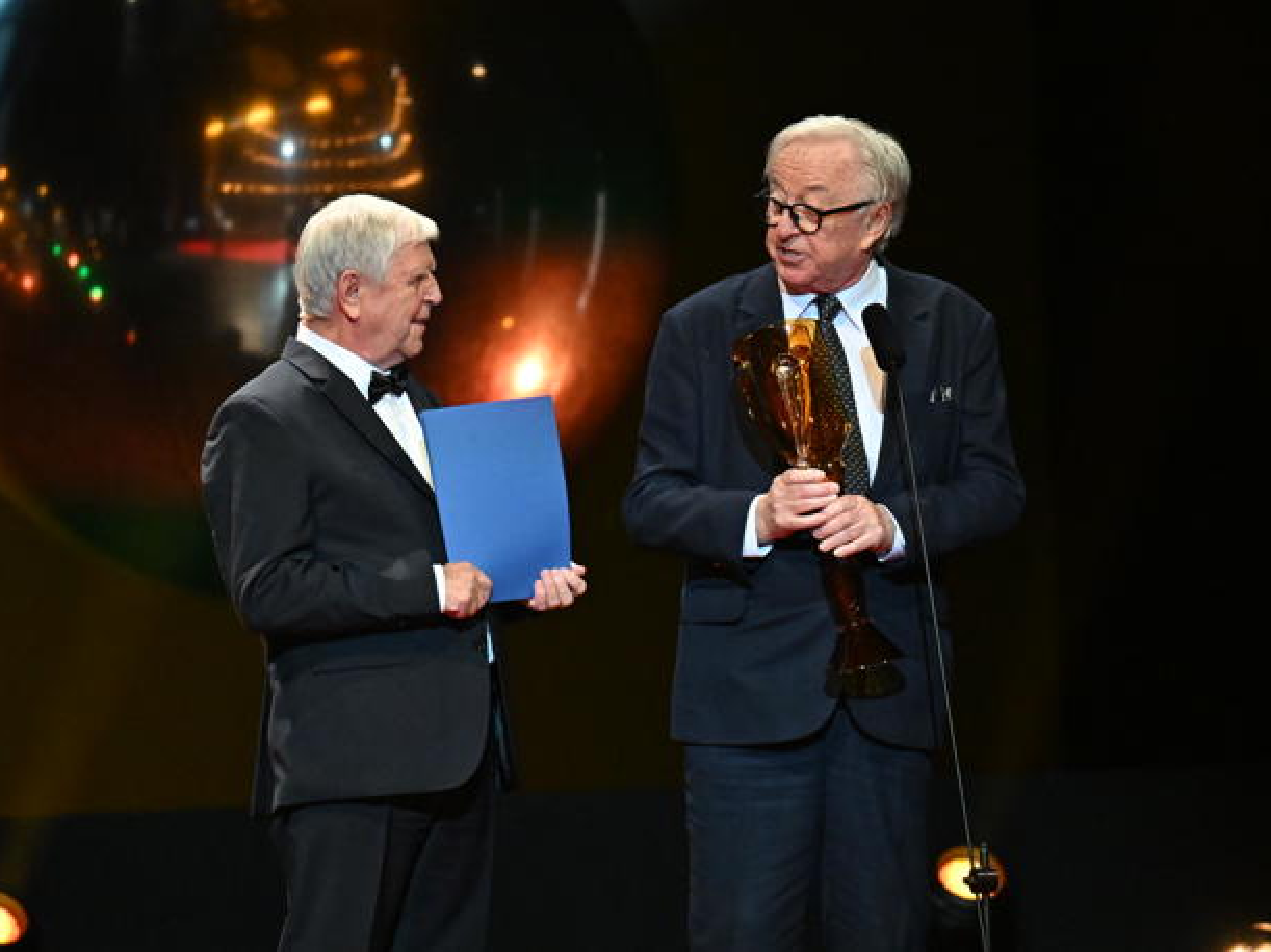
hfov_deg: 6.1
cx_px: 578
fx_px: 11967
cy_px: 476
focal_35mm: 326
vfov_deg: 4.6
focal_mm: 200
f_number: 2.8
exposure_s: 1/640
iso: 6400
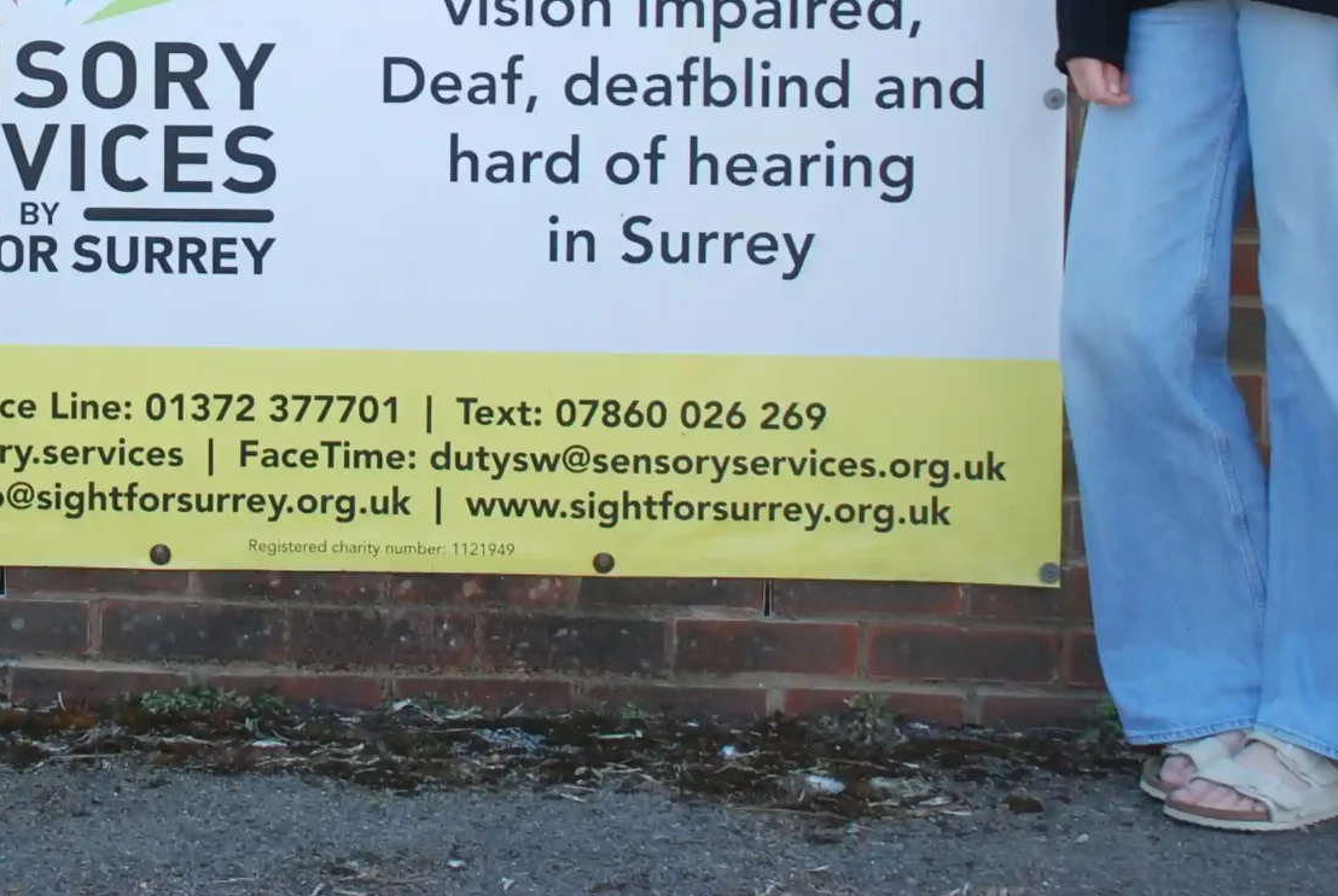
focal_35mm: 97
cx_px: 225
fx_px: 3610
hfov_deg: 20.7
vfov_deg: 13.8
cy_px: -134
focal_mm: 28
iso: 160
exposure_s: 1/125
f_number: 5.6
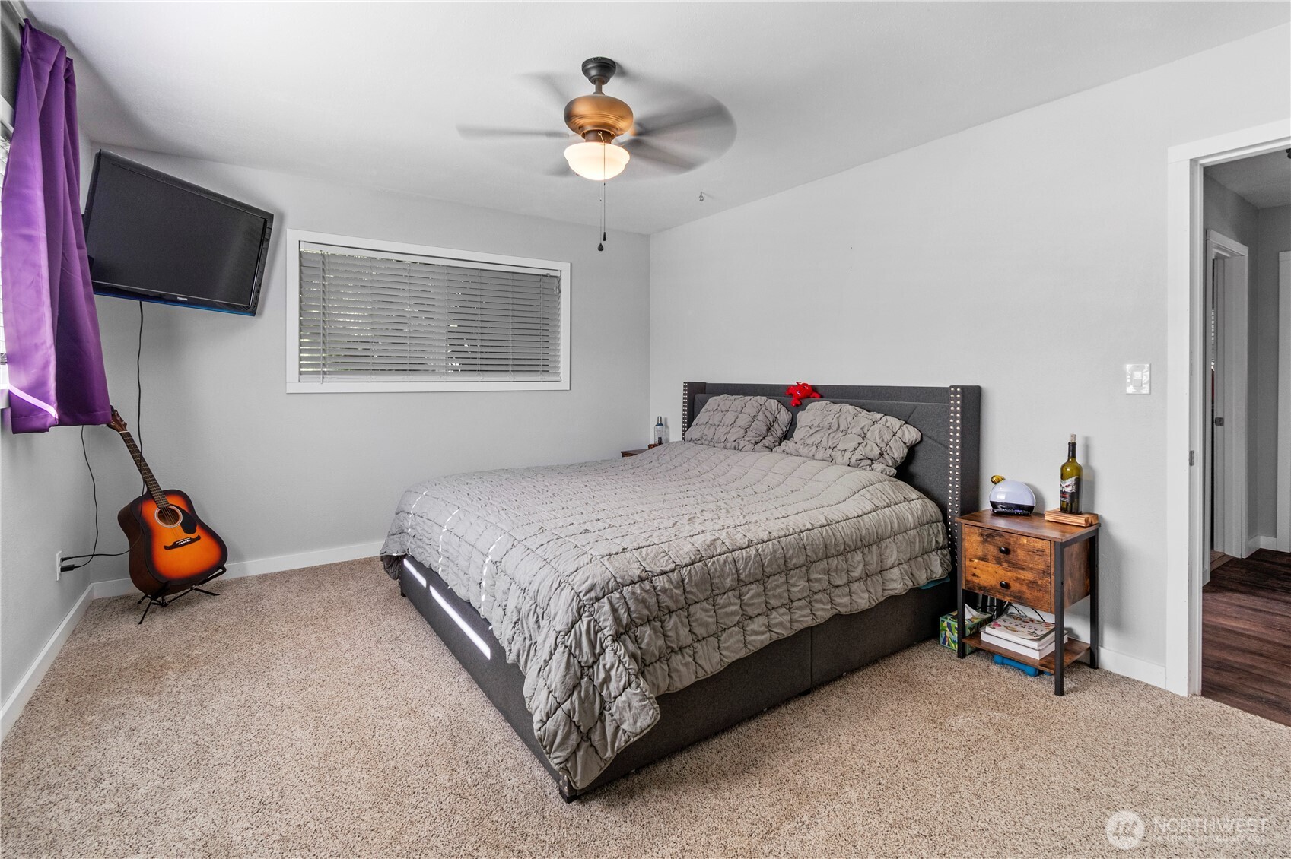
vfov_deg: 77.3
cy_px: 430
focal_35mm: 15
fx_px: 538
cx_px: 646
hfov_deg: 100.4
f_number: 9
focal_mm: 10
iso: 200
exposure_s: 1/2.5
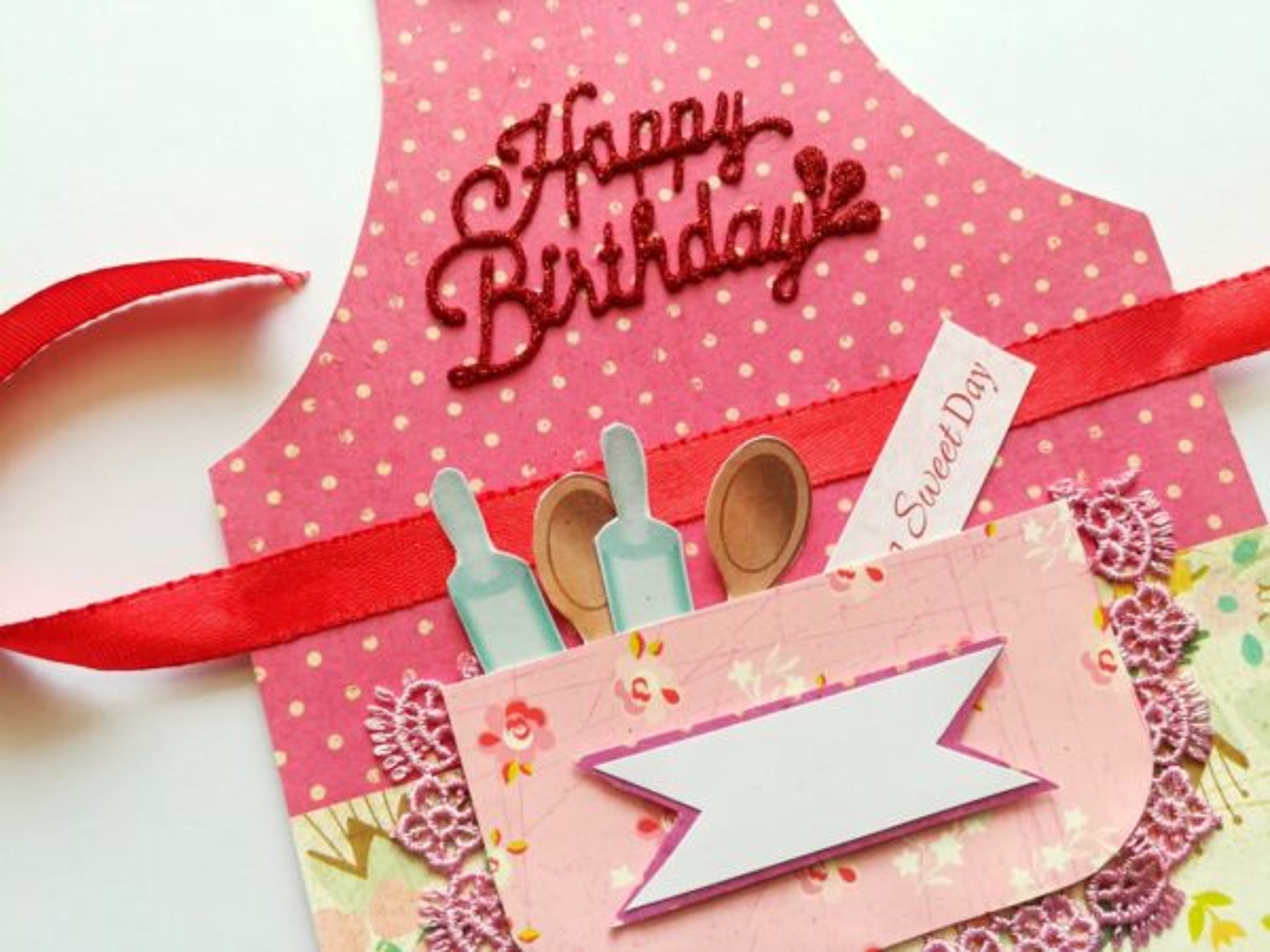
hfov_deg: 67.3
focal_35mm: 26
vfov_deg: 53.1
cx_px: 635
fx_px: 954
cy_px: 476
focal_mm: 3.83
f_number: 2.2
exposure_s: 1/100
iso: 80
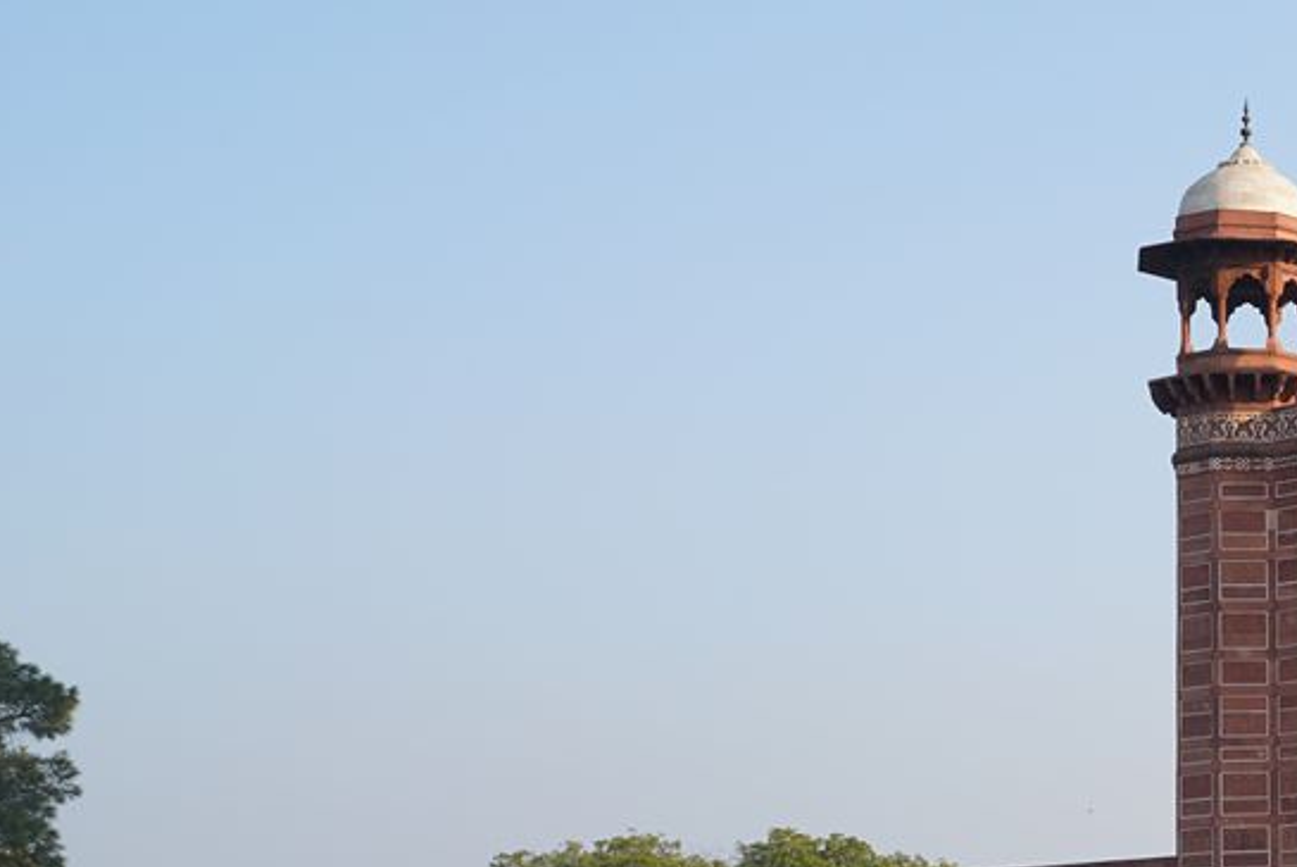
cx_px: 1990
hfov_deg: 19.8
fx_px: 3172
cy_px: 746
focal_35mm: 88
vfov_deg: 15.4
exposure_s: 1/100
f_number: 9
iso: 100
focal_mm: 24
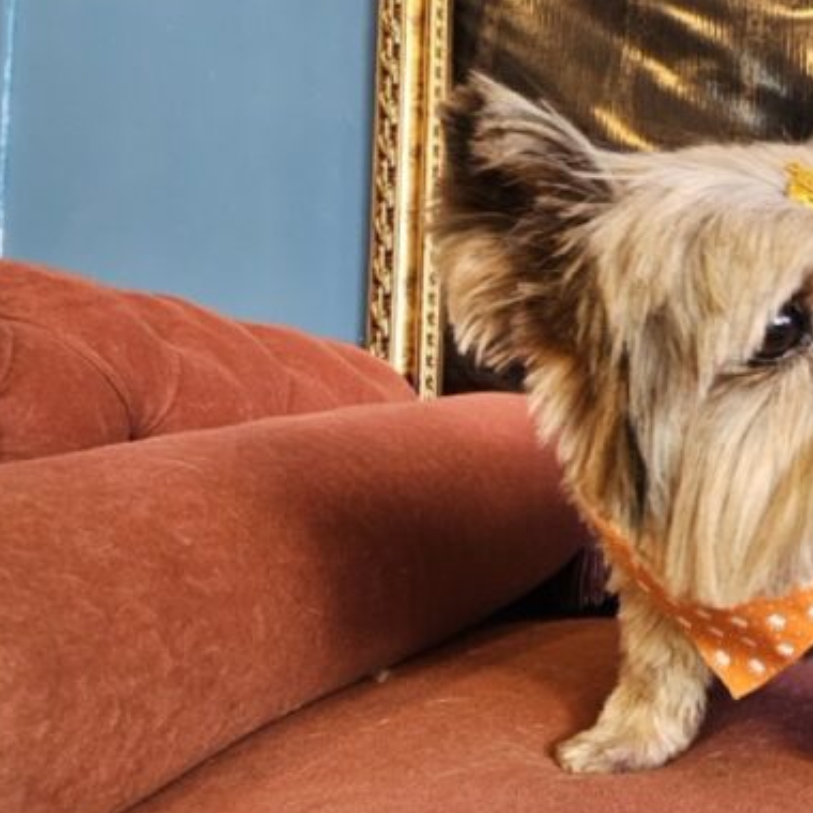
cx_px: 800
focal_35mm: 31
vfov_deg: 52.4
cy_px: 357
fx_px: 824
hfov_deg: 45.1
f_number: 2.2
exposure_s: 1/60
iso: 250
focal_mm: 2.2
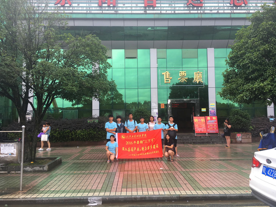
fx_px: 231
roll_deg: +0.3
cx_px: 138
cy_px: 104
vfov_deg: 48.2
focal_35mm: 29
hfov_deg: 61.7
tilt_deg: +4.1
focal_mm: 4.15
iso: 25
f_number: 2.2
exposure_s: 1/128
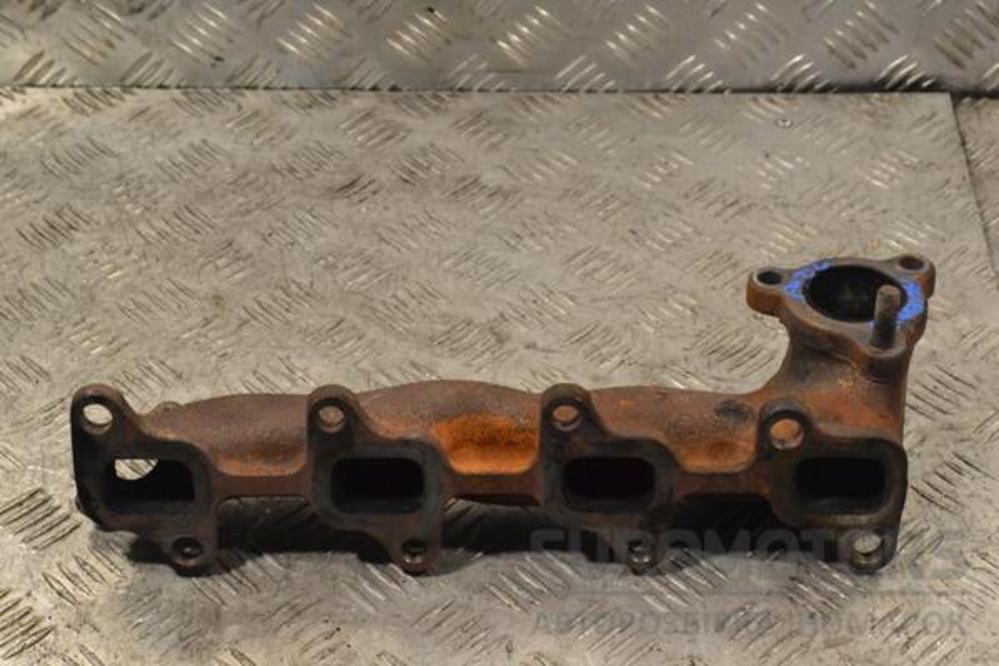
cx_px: 500
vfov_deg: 18.9
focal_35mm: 72
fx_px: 1998
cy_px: 333
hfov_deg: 28.1
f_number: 10
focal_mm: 48
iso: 3200
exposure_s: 1/400
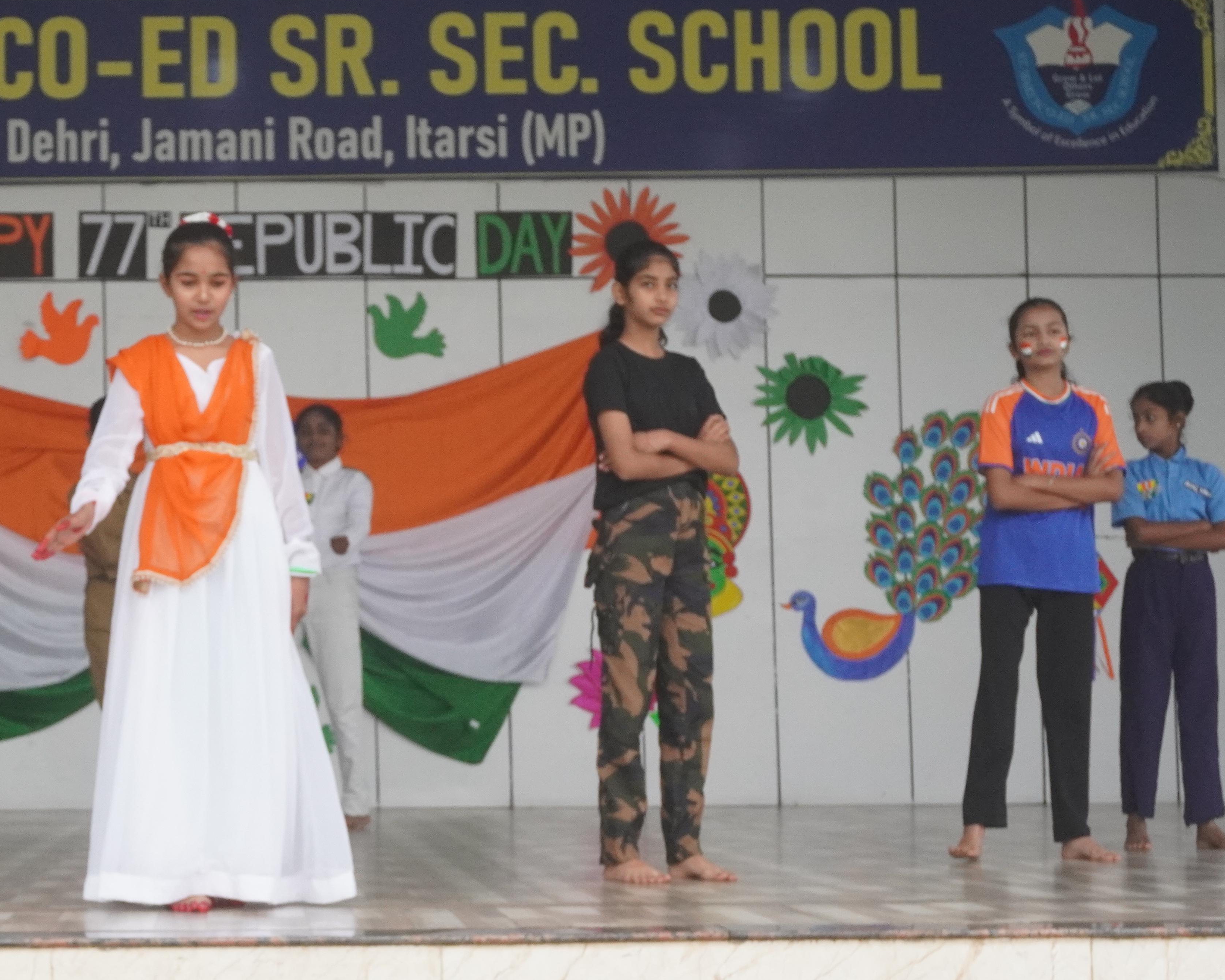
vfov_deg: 17.9
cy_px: 565
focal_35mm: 86
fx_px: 3118
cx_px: 219
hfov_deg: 21.9
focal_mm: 34
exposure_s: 1/400
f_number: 8
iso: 1600
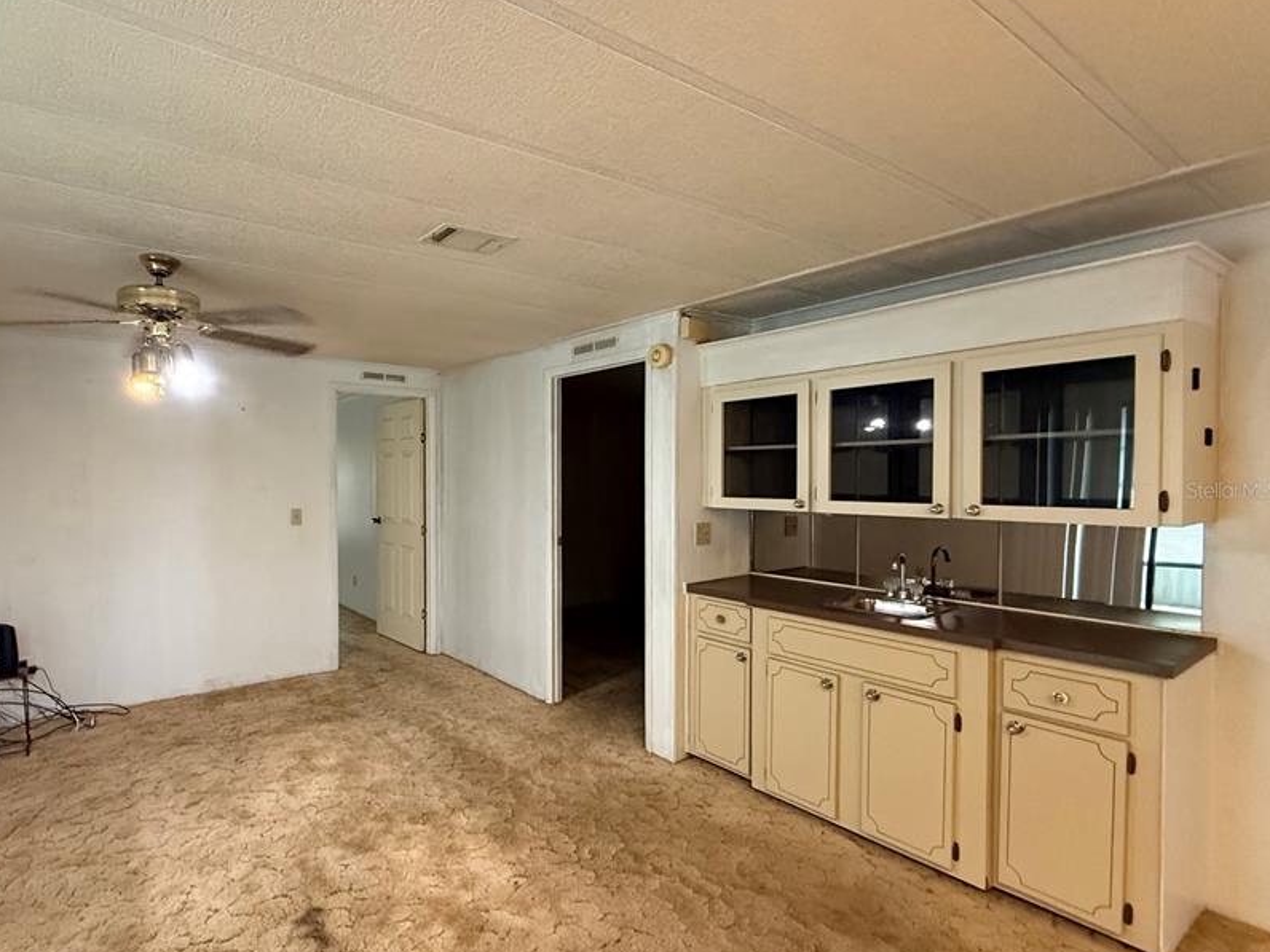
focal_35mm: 18
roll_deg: -0.8
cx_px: 466
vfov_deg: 71.6
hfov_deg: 85.8
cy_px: 490
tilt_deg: -0.8
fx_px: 660
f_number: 2.2
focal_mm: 2.22
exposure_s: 1/60
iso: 800
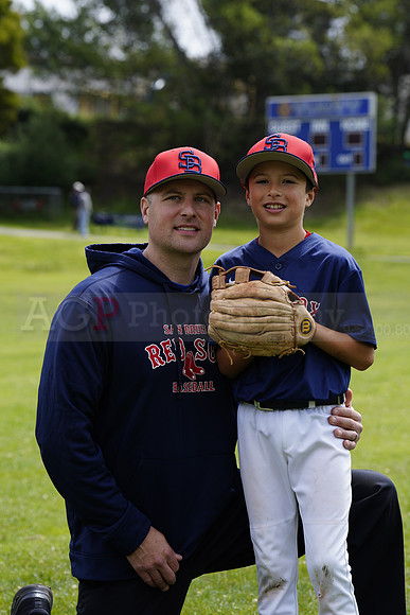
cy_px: 308
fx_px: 2185
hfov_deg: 10.7
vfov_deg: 16.0
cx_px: 205
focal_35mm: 128
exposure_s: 1/250
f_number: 6.3
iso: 100
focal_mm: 128
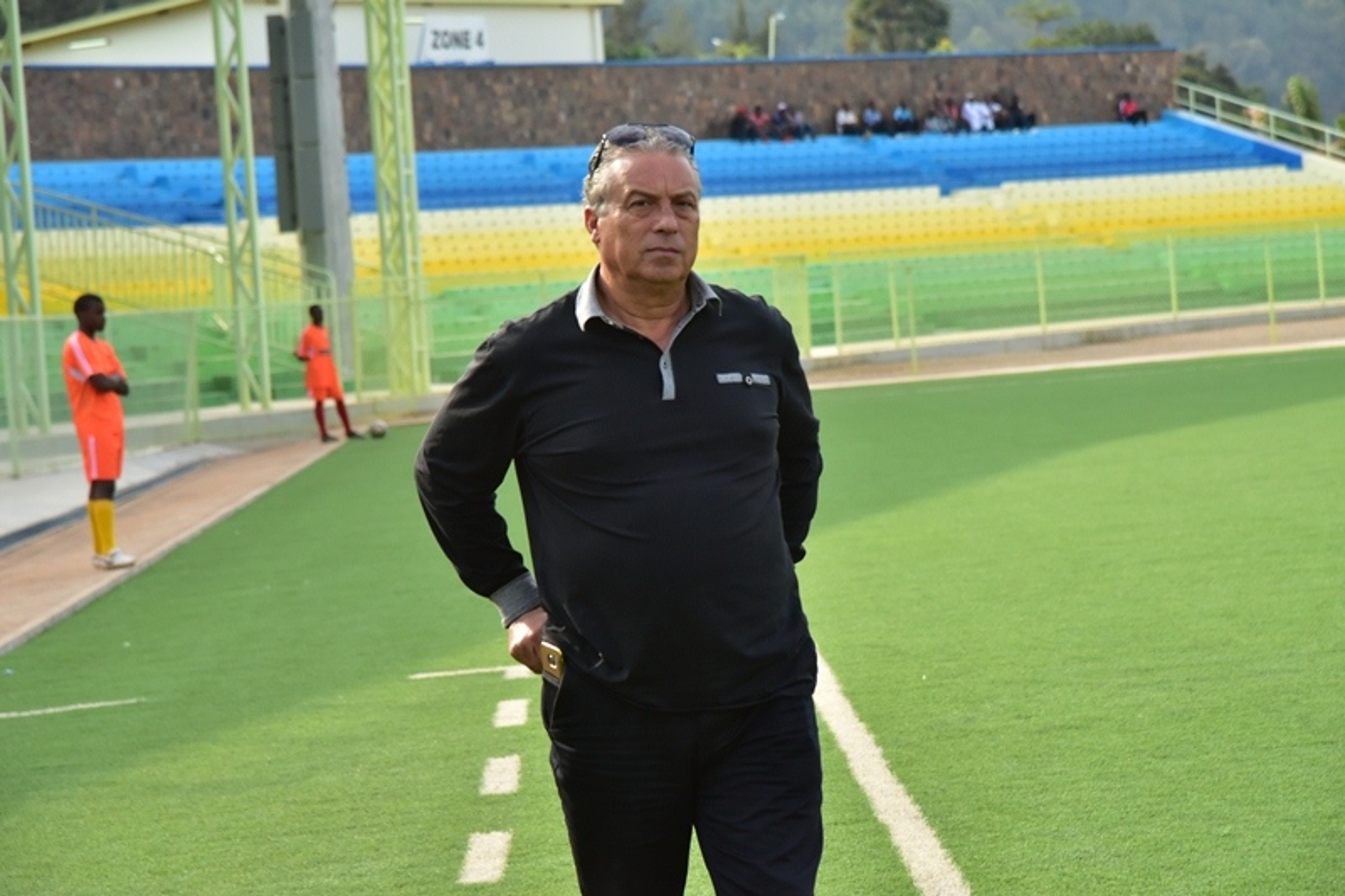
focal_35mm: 120
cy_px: 448
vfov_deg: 11.4
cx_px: 672
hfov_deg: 17.1
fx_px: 4482
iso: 2000
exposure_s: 1/1600
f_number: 7.1
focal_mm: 120
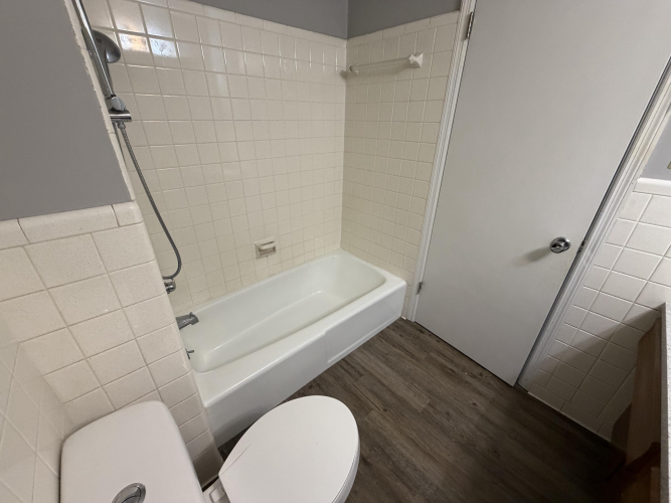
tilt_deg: -26.8
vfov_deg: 85.7
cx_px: 336
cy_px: 252
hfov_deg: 102.1
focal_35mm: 14
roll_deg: +0.3
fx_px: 271
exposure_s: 1/60
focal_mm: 2.22
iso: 320
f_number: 2.2
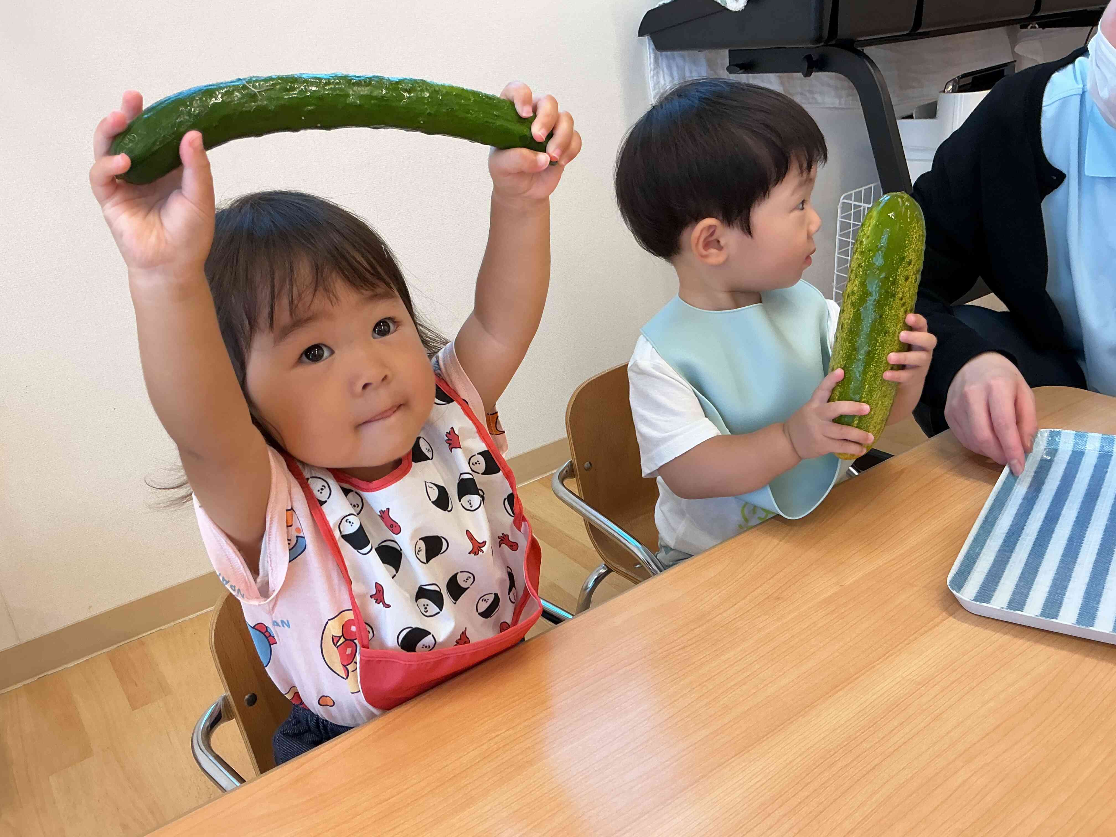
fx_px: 935
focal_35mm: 29
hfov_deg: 61.7
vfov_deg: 48.2
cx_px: 558
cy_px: 418
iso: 50
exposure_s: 1/120
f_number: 1.8
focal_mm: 3
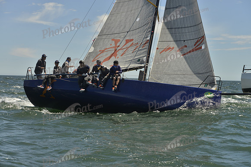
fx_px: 488
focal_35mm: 70
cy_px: 84
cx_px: 126
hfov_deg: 28.8
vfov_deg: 19.5
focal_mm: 70
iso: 280
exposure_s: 1/1600
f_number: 8
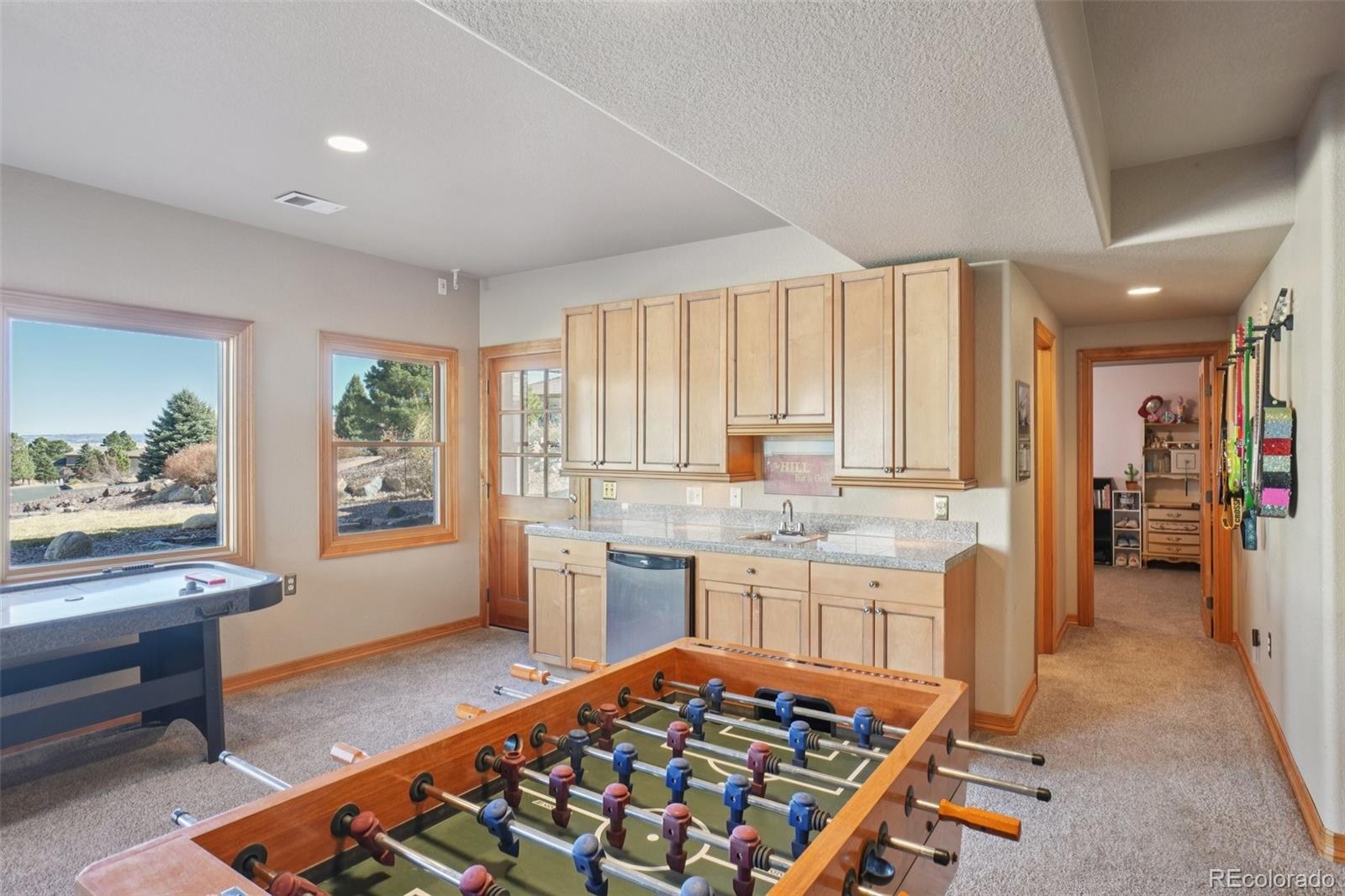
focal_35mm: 20
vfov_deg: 63.2
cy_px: 448
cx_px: 672
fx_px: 728
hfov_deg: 85.4
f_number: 8
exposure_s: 1/13
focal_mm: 13
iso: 400
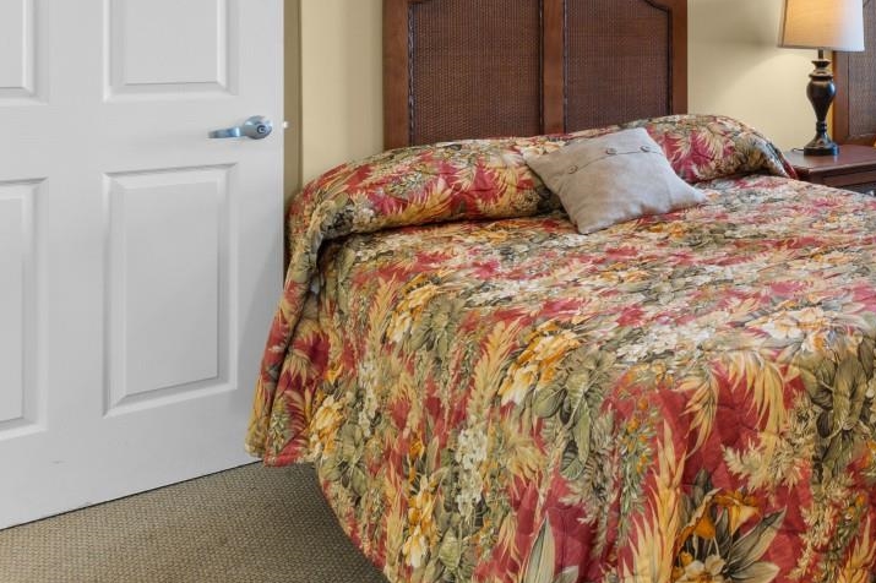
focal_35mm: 34
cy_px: 32
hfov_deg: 46.3
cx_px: 885
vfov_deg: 35.9
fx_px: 827
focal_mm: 10
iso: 100
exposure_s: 1/10
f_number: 4.5
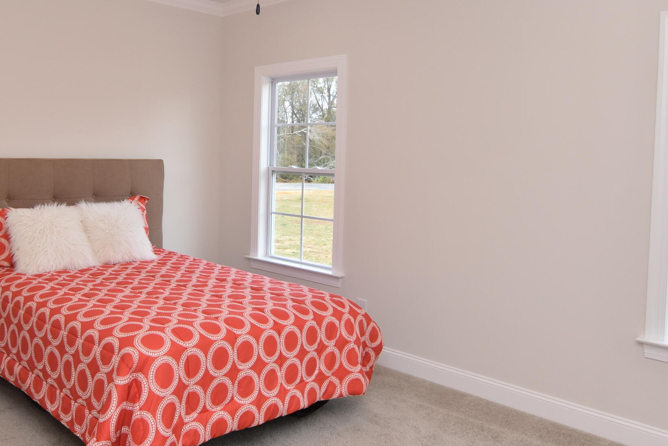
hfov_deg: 58.3
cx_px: 226
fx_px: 584
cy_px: 177
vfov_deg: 41.6
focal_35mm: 31
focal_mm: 11.5
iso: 560
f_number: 5
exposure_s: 1/200
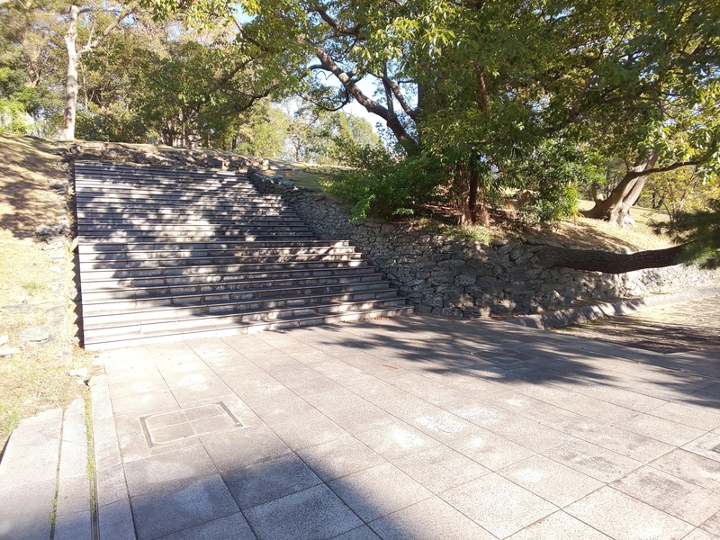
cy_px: 270
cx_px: 360
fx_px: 416
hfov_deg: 81.7
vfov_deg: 66.0
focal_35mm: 20
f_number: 1.94
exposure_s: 1/186
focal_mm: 3.45
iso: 28
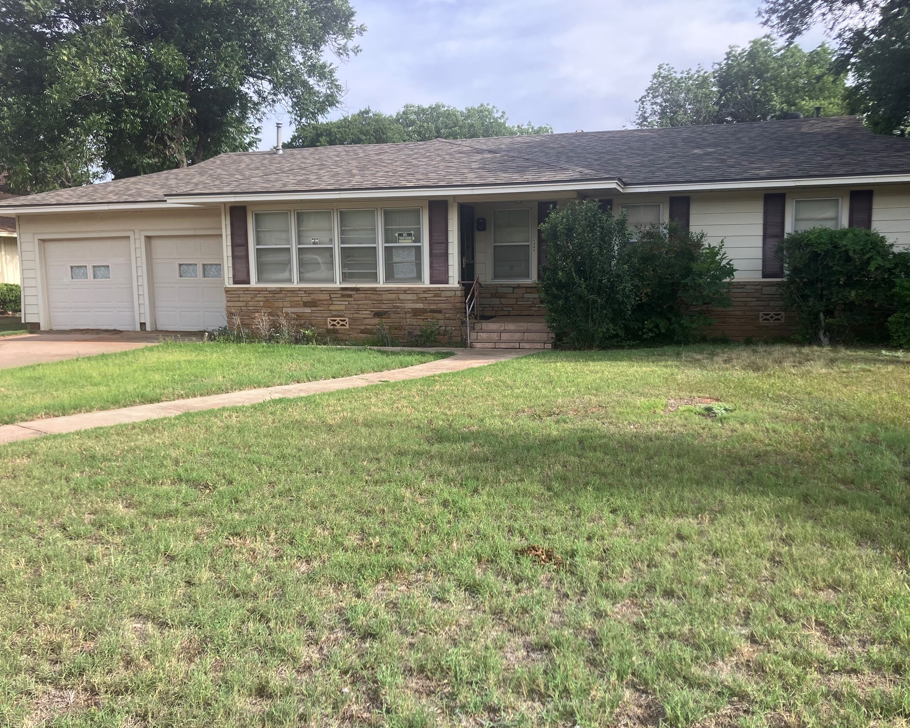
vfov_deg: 48.5
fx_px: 808
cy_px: 369
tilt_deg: -6.0
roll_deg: +0.7
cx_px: 466
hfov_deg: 58.8
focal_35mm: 30
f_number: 1.8
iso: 32
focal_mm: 3.99
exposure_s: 1/747
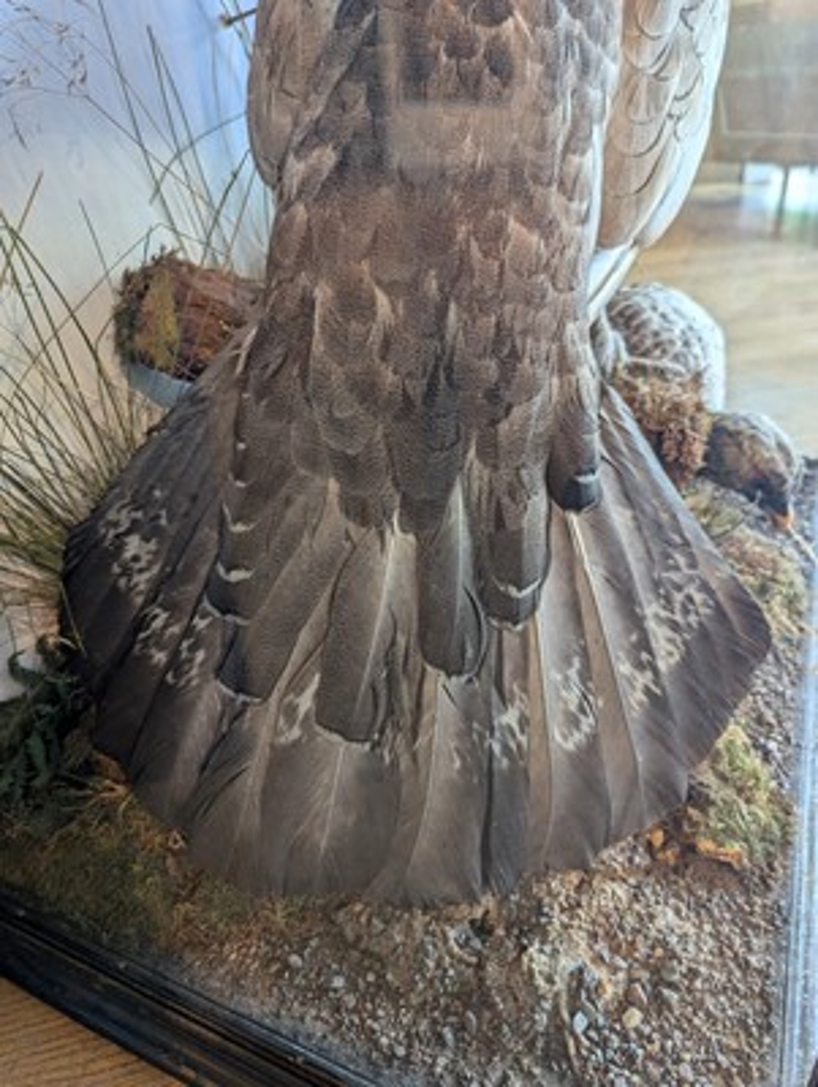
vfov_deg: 71.5
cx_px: 409
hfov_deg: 56.9
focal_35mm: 24
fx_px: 755
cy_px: 544
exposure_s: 1/125
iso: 245
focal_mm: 6.81
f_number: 1.85
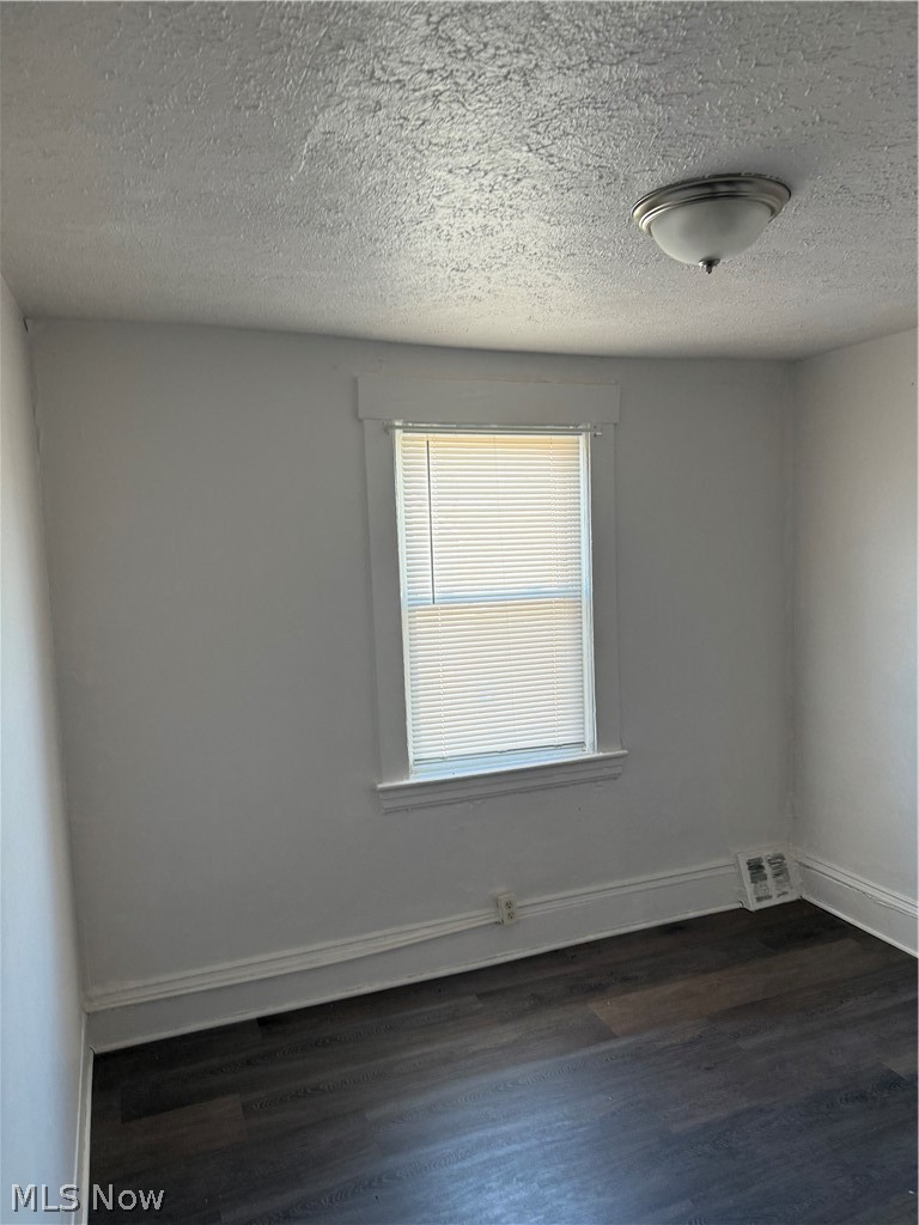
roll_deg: -0.5
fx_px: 850
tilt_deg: -4.6
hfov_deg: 56.8
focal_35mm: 24
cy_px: 612
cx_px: 460
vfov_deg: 71.6
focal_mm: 6.76
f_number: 1.78
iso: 160
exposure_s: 1/60
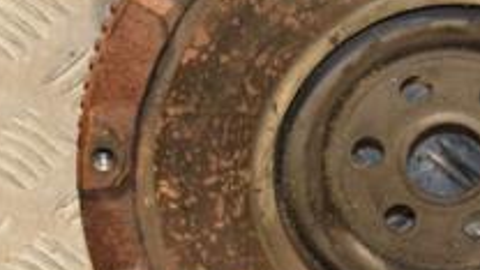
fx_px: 2304
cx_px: 397
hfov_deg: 11.8
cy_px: 171
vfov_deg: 6.7
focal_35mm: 181
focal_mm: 40
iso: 800
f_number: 5
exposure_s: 1/200
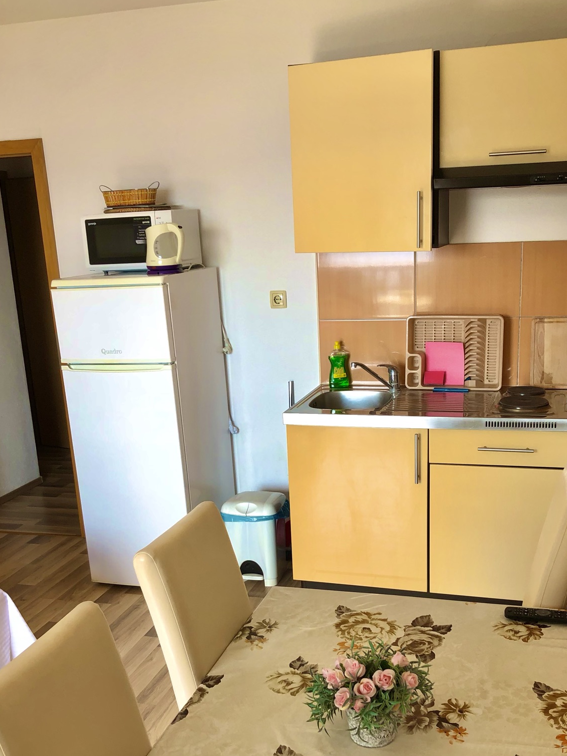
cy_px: 477
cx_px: 310
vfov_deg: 48.5
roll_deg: +2.6
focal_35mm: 38
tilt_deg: -16.3
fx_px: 830
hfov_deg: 37.7
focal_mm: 3.99
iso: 32
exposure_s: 1/120
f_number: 1.8
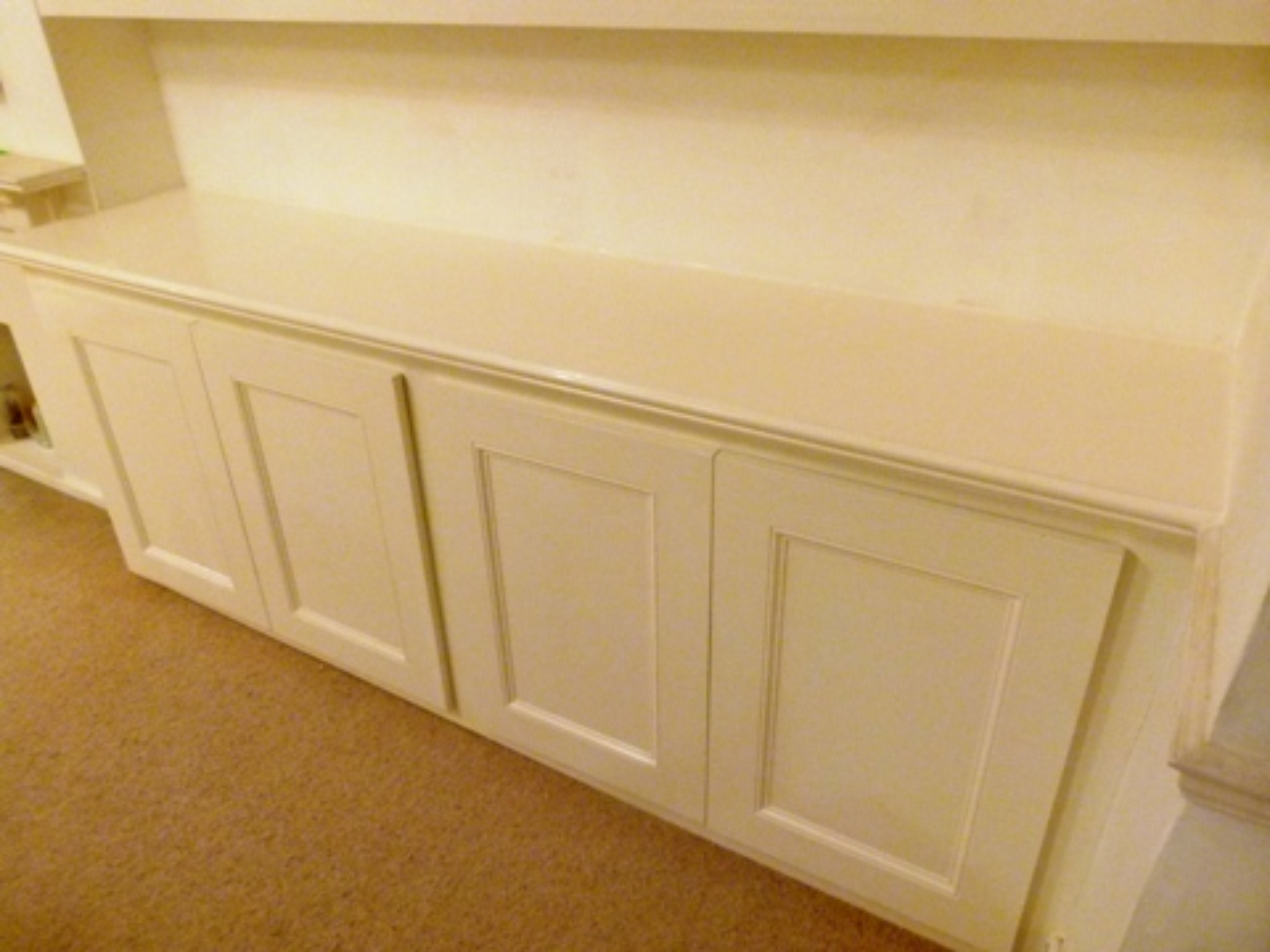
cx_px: 635
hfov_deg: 69.4
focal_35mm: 25
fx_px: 917
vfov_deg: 54.9
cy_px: 476
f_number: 2.8
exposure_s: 1/8
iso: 400
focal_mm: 4.5
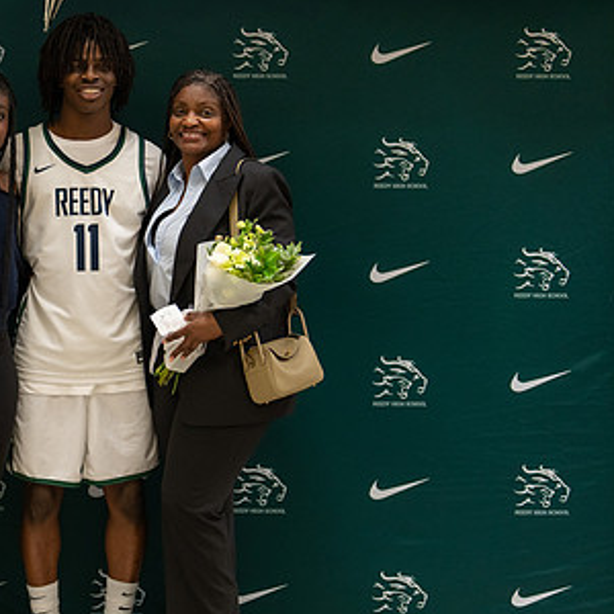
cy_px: 305
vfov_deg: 19.7
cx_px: 68
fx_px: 1766
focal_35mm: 88
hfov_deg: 19.4
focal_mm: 50
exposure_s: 1/320
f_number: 1.2
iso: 640
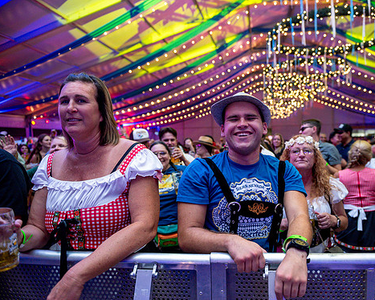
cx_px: 230
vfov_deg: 51.5
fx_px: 311
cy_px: 155
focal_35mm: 28
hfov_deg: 61.6
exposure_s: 1/160
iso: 2500
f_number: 2.8
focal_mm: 24
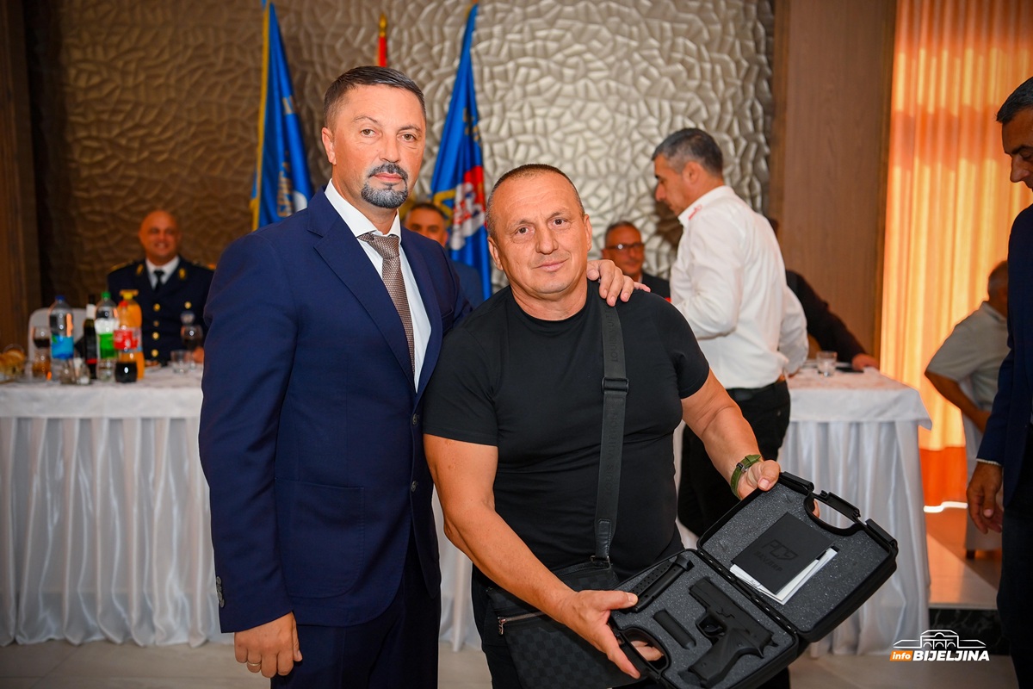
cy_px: 344
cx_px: 516
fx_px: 1148
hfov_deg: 48.5
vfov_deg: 33.4
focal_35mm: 40
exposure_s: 1/800
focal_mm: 40
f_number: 2.8
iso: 640
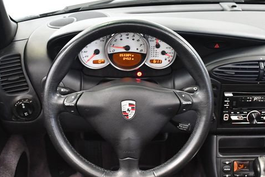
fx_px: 383
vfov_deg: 26.0
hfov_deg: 38.2
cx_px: 129
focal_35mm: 52
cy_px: 95
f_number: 4
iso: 4000
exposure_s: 1/60
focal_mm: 26
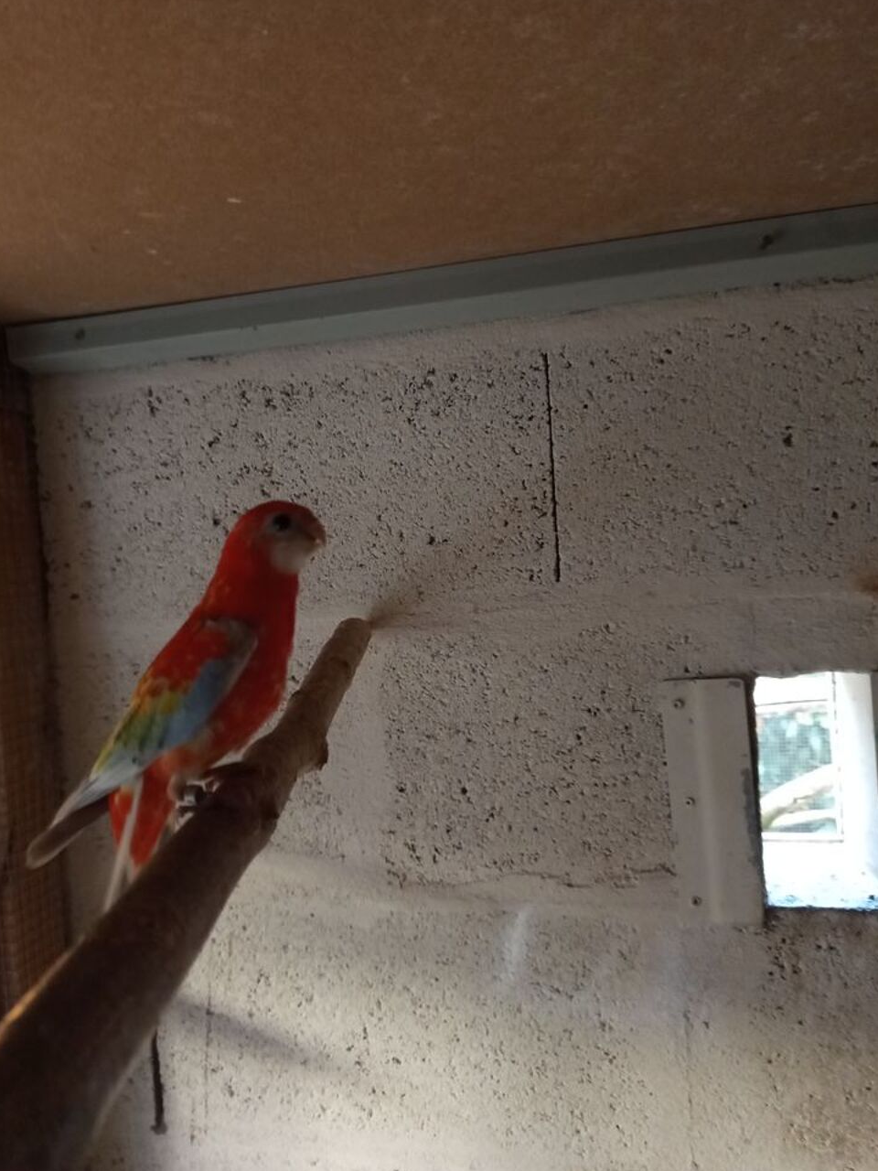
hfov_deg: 54.9
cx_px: 423
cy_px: 569
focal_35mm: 25
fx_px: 845
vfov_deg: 69.4
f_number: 1.7
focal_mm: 5.24
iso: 1269
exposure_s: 1/25
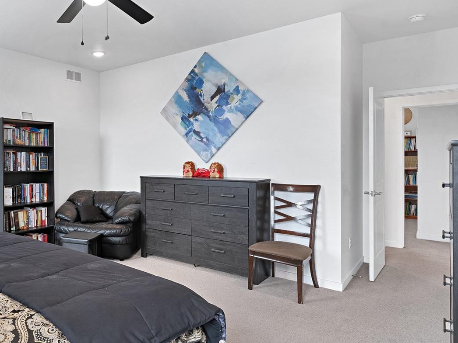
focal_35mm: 25
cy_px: 161
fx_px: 331
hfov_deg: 65.5
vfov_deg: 54.9
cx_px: 120
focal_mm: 17
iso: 100
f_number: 8
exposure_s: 1/8
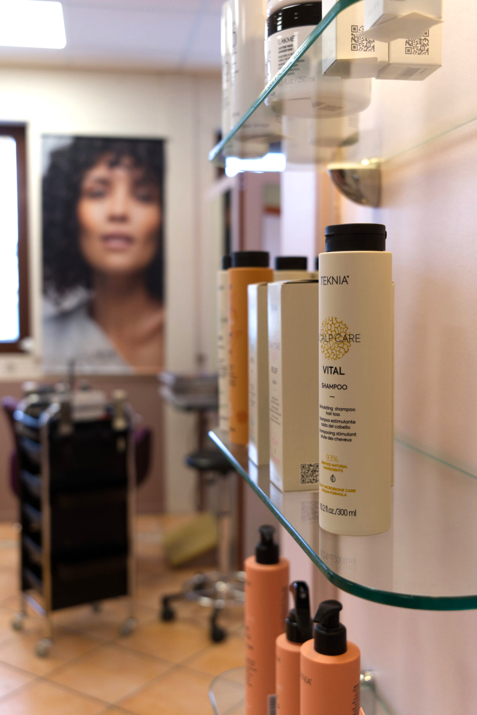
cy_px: 358
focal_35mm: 40
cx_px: 238
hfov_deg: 33.4
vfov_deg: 48.4
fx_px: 795
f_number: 5
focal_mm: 40
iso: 500
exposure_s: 1/125
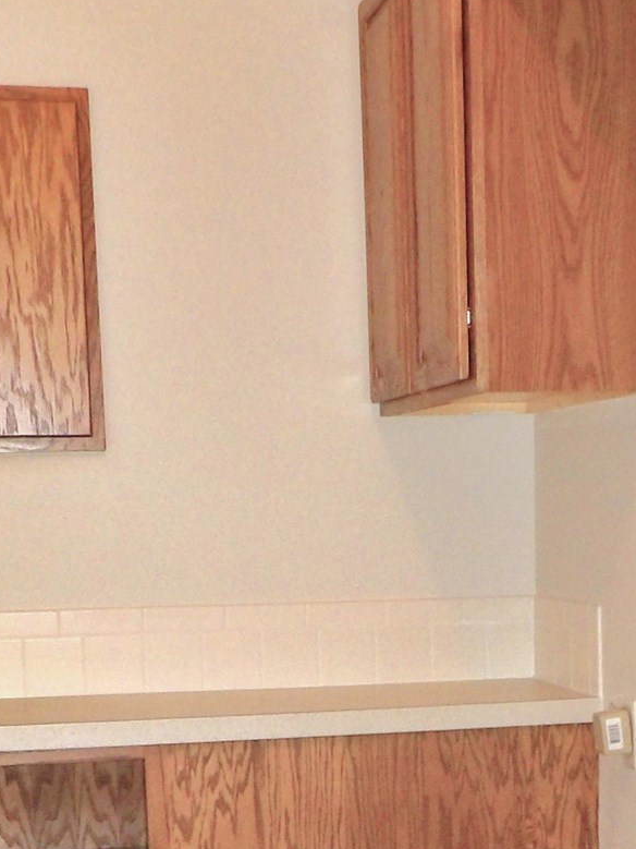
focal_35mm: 71
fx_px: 1740
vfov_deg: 25.8
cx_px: 445
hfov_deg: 20.6
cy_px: 877
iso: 200
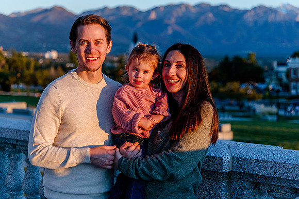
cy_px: 100
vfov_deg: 17.5
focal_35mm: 78
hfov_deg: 26.0
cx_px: 150
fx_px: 647
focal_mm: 78
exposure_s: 1/1000
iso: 500
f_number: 4
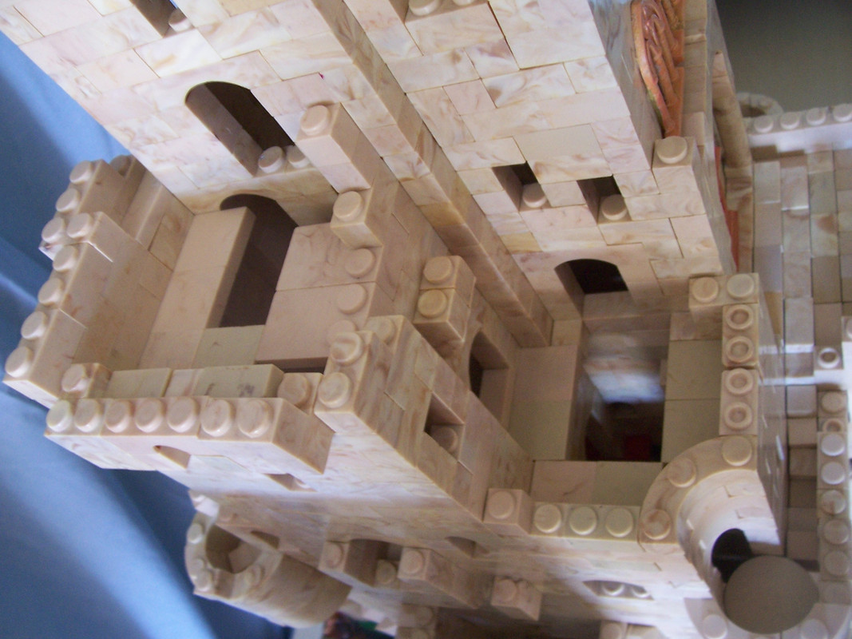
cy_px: 320
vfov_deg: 41.8
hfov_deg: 54.0
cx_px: 426
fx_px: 837
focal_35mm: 34
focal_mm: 5.6
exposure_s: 1/10
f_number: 2.7
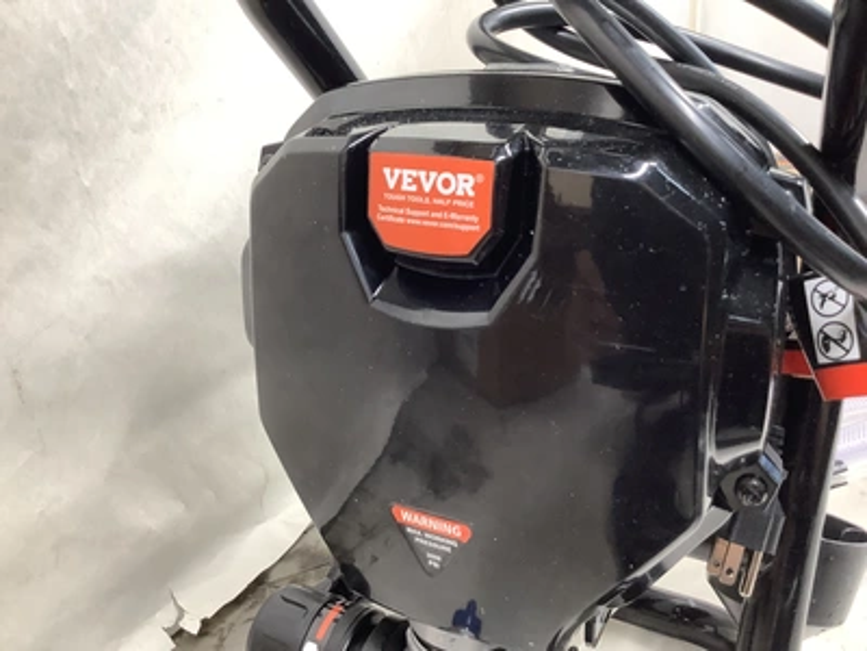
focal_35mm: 31
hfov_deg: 58.4
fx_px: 776
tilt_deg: -20.2
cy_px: 326
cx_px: 434
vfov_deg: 45.4
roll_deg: +1.6
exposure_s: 1/60
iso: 100
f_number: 2.4
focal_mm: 3.3
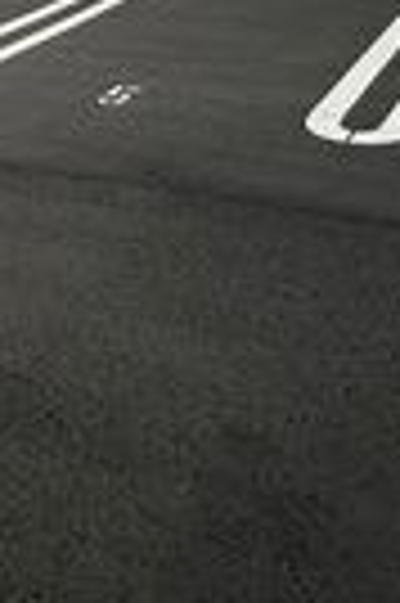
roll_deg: +2.6
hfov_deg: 21.1
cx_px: -40
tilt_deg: +4.5
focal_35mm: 61
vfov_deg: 26.1
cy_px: -252
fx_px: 1019
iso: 50
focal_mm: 2.22
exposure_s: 1/5556
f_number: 2.2
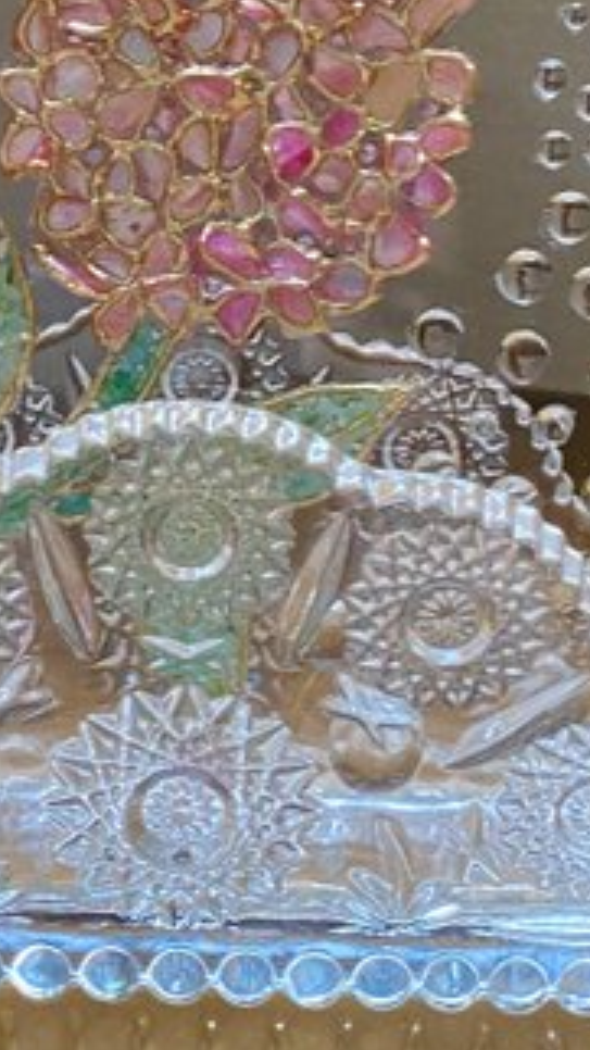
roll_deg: -2.7
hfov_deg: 16.1
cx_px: 248
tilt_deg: -23.3
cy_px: 236
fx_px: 2087
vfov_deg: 27.8
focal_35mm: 75
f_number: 1.8
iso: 400
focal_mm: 4.25
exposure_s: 1/33
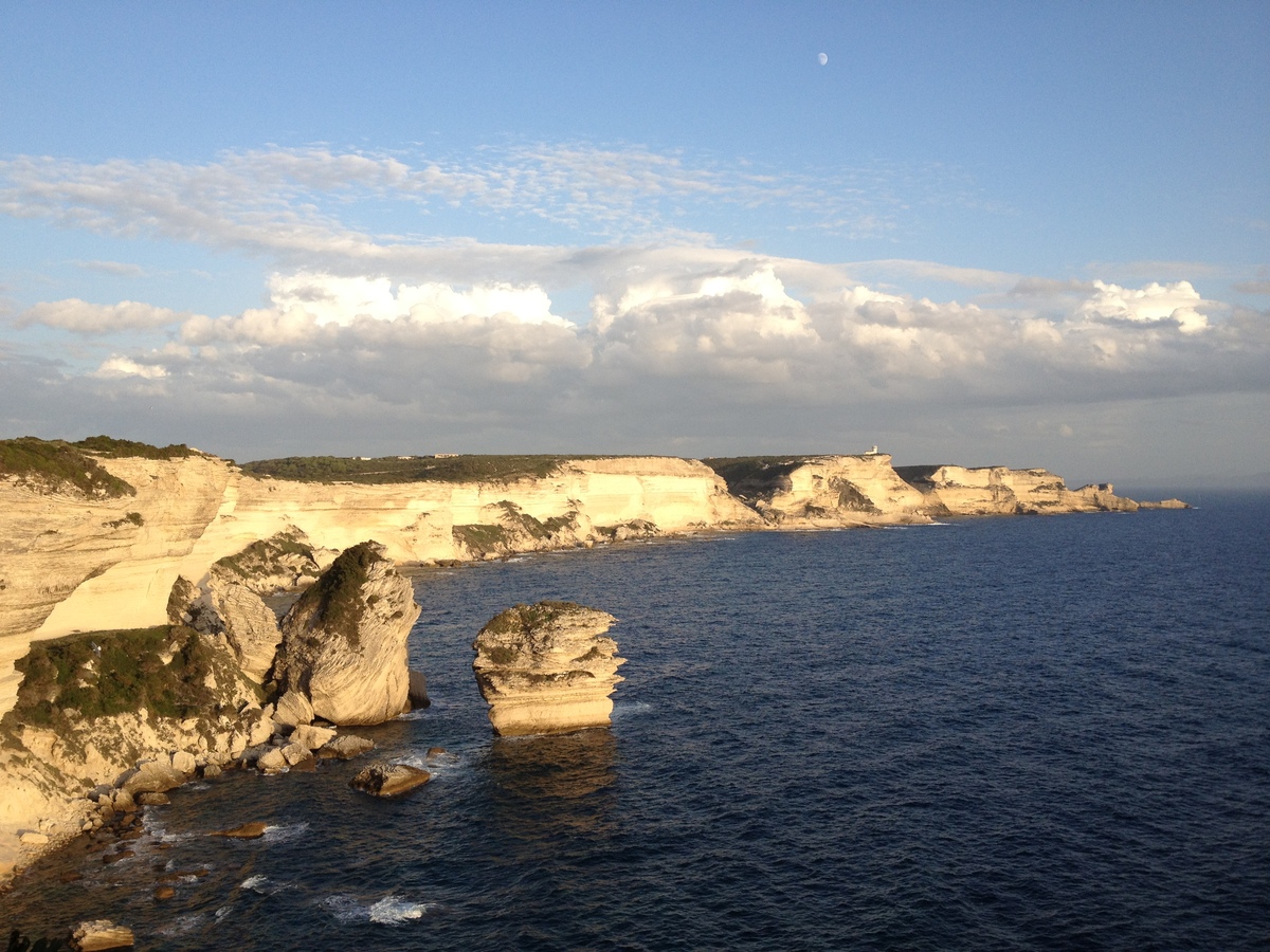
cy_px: 476
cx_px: 635
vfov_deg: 40.7
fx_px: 1284
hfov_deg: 52.6
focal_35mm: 35
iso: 64
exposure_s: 1/767
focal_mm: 4.28
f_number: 2.4
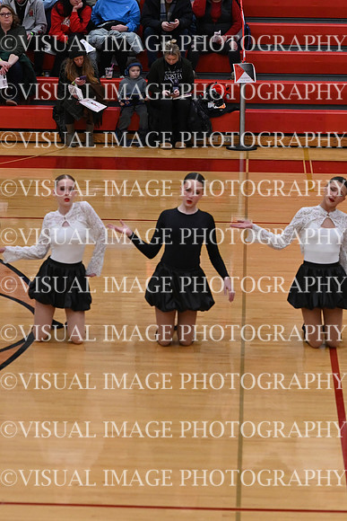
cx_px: 174
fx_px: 2384
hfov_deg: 8.3
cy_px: 260
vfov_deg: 12.4
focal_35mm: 165
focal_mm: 110
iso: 5000
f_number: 4
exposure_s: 1/400
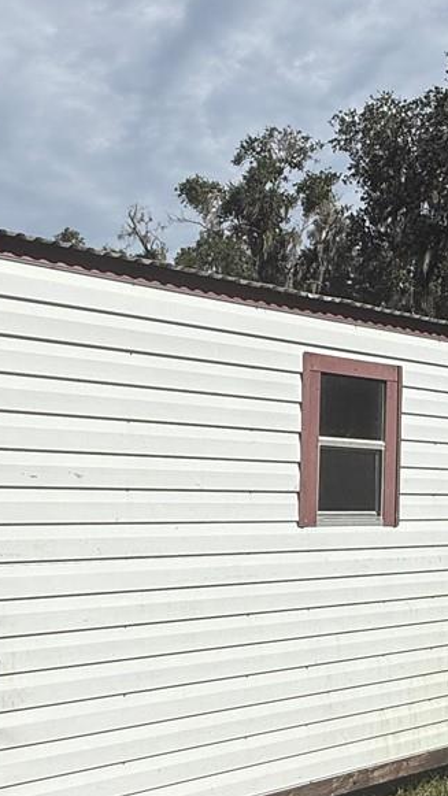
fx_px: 887
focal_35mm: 42
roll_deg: -0.4
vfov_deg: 47.9
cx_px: 178
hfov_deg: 28.3
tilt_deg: -0.1
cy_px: 500
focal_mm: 2.22
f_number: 2.2
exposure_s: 1/5618
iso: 32
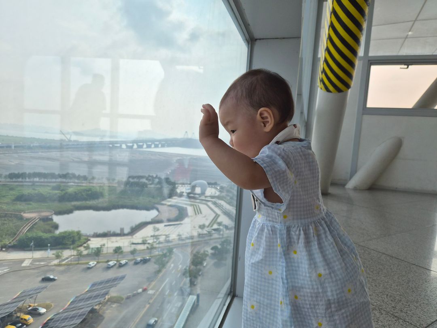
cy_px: 164
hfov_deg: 73.9
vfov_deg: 58.9
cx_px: 218
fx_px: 290
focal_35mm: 23
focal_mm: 5.4
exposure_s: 1/3600
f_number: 1.8
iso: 80
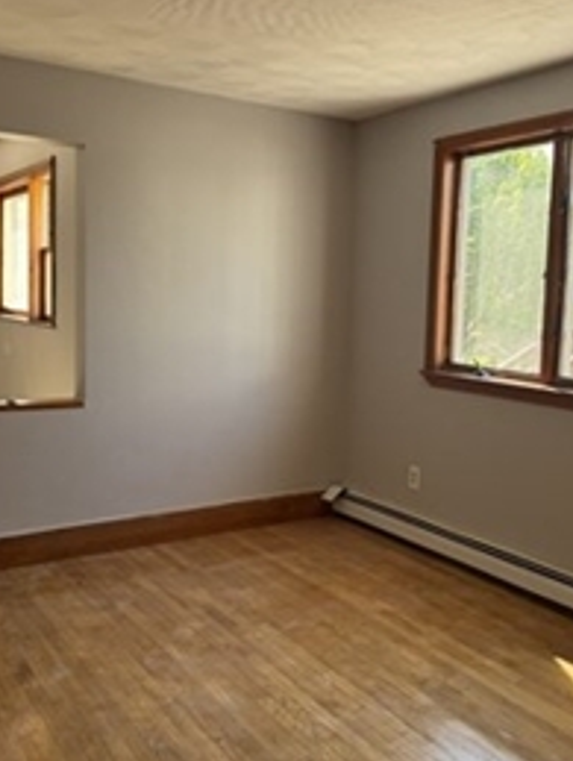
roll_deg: -2.5
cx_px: 317
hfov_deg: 38.7
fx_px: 815
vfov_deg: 50.0
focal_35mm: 37
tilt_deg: -4.7
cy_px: 354
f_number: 1.78
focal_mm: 6.76
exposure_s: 1/132
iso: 100
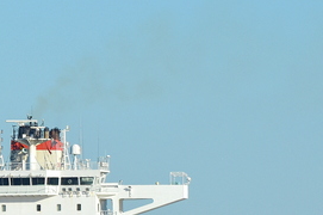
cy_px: 209
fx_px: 9508
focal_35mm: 1061
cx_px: -125
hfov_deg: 1.9
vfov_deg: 1.3
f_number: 8
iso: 180
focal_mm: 240
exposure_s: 1/1000
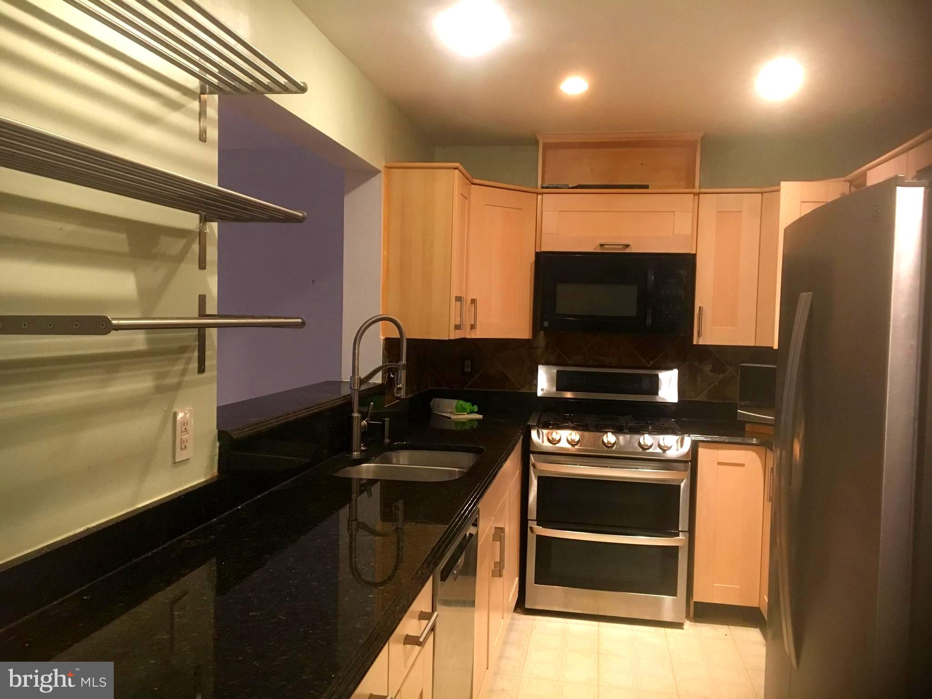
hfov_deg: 61.7
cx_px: 466
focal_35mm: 29
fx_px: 781
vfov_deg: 48.2
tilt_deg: -2.3
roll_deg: -1.9
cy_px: 350
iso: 200
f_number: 2.2
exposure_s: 1/15
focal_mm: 4.15
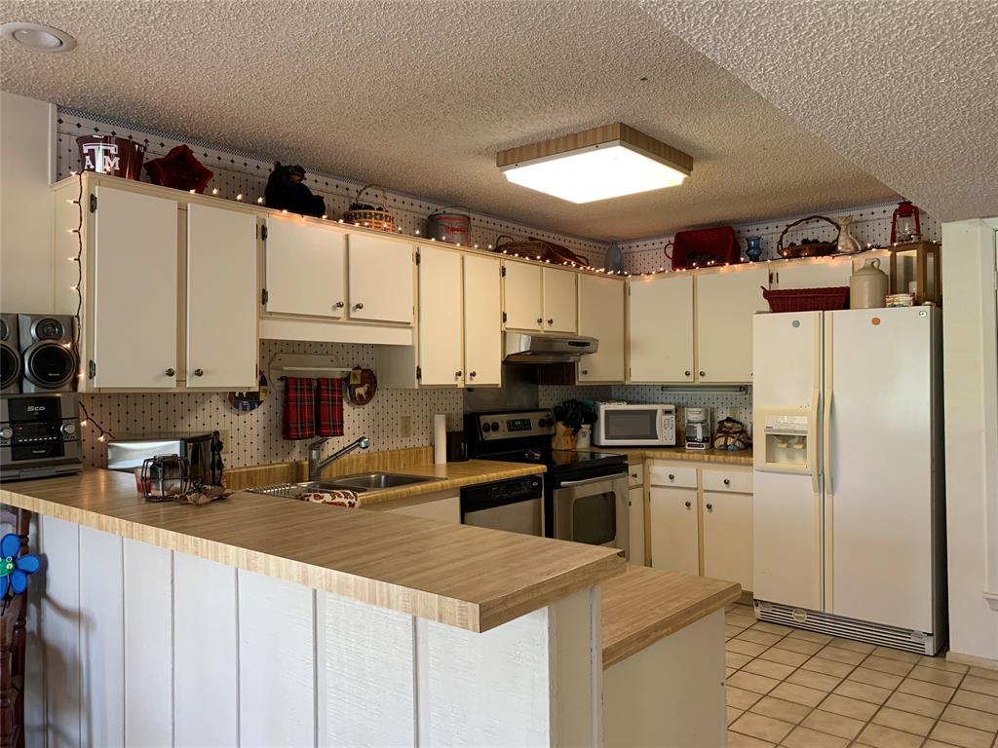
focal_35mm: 26
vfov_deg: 53.1
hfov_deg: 67.3
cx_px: 499
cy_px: 374
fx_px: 750
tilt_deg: -0.3
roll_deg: +1.3
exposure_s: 1/60
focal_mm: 4.25
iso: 125
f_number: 1.8
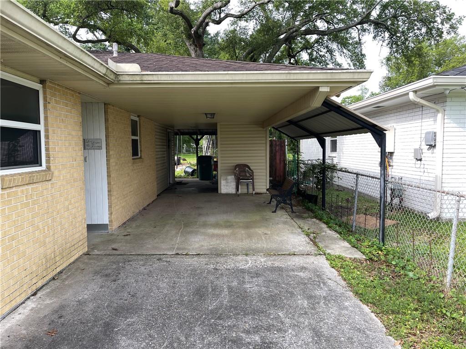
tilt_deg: -4.2
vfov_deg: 54.9
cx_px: 233
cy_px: 174
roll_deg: +0.5
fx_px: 337
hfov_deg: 69.4
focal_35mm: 25
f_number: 1.6
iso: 32
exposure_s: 1/572
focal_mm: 5.1
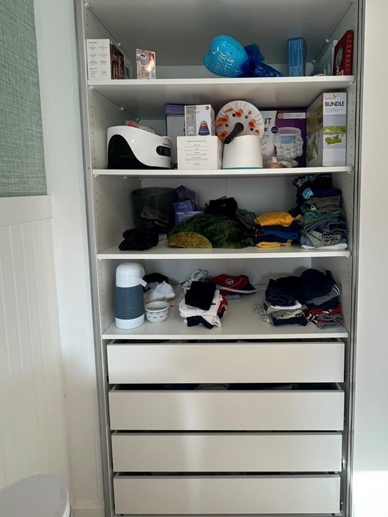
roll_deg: +1.0
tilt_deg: -5.4
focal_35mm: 20
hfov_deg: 65.4
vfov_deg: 81.0
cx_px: 231
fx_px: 299
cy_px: 214
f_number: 2.2
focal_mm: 2.22
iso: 160
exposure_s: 1/120
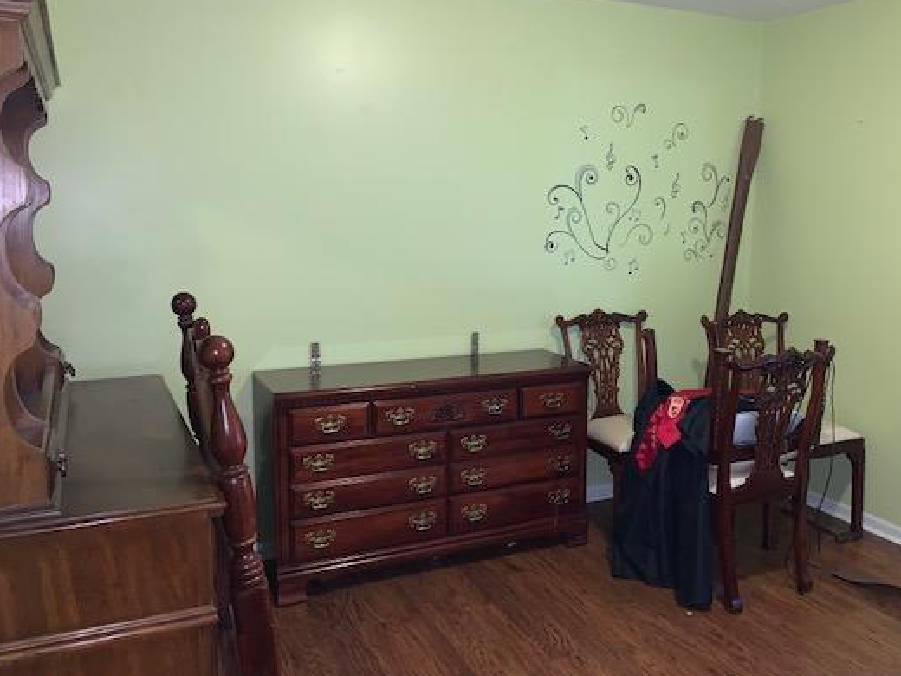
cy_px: 310
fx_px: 833
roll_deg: -2.1
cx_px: 530
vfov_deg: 44.1
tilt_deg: -7.1
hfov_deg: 56.5
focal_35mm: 32
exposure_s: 1/12
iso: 125
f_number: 1.8
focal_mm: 4.25
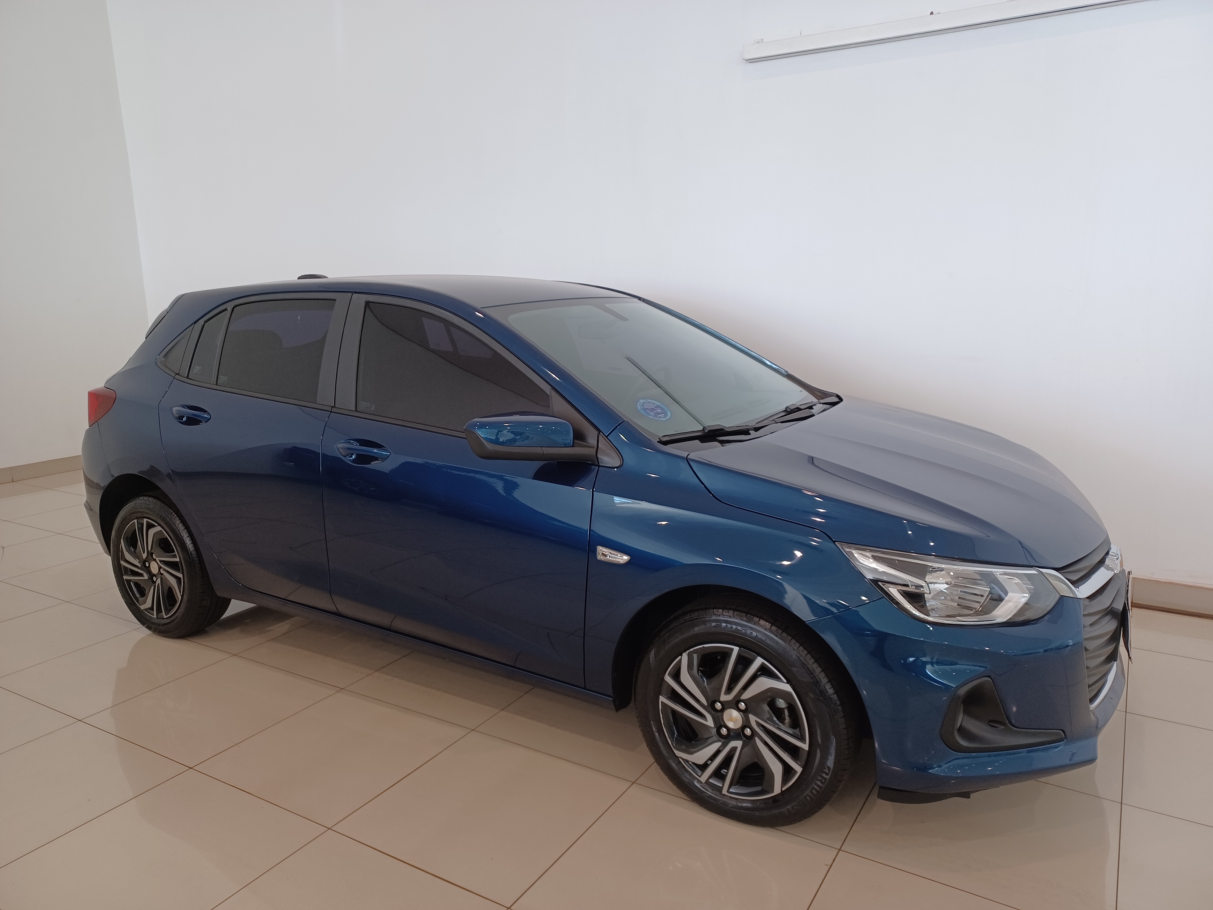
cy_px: 455
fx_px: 876
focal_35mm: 25
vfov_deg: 54.9
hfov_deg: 69.4
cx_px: 606
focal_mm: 4.6
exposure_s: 1/60
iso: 160
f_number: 1.8
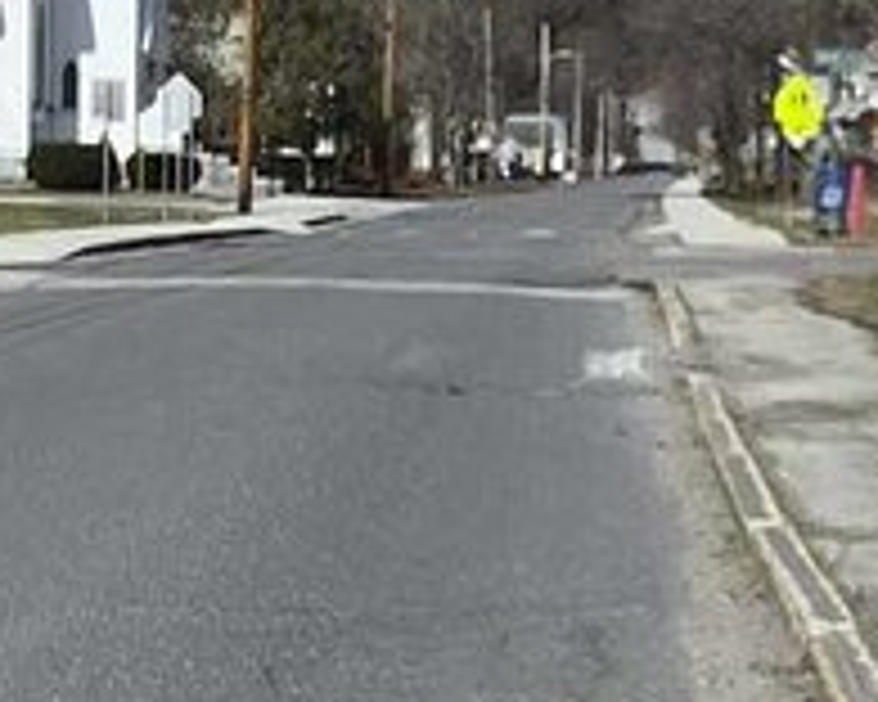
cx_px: 405
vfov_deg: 14.8
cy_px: 292
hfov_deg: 18.5
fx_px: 2702
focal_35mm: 104
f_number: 2.2
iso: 25
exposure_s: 1/1720
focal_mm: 1.7
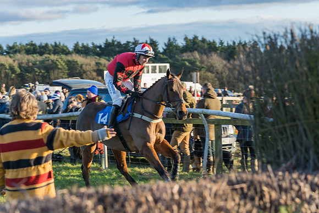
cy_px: 105
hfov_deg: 18.8
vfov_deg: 12.6
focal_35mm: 109
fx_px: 965
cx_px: 158
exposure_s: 1/200
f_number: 5.6
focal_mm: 107
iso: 200
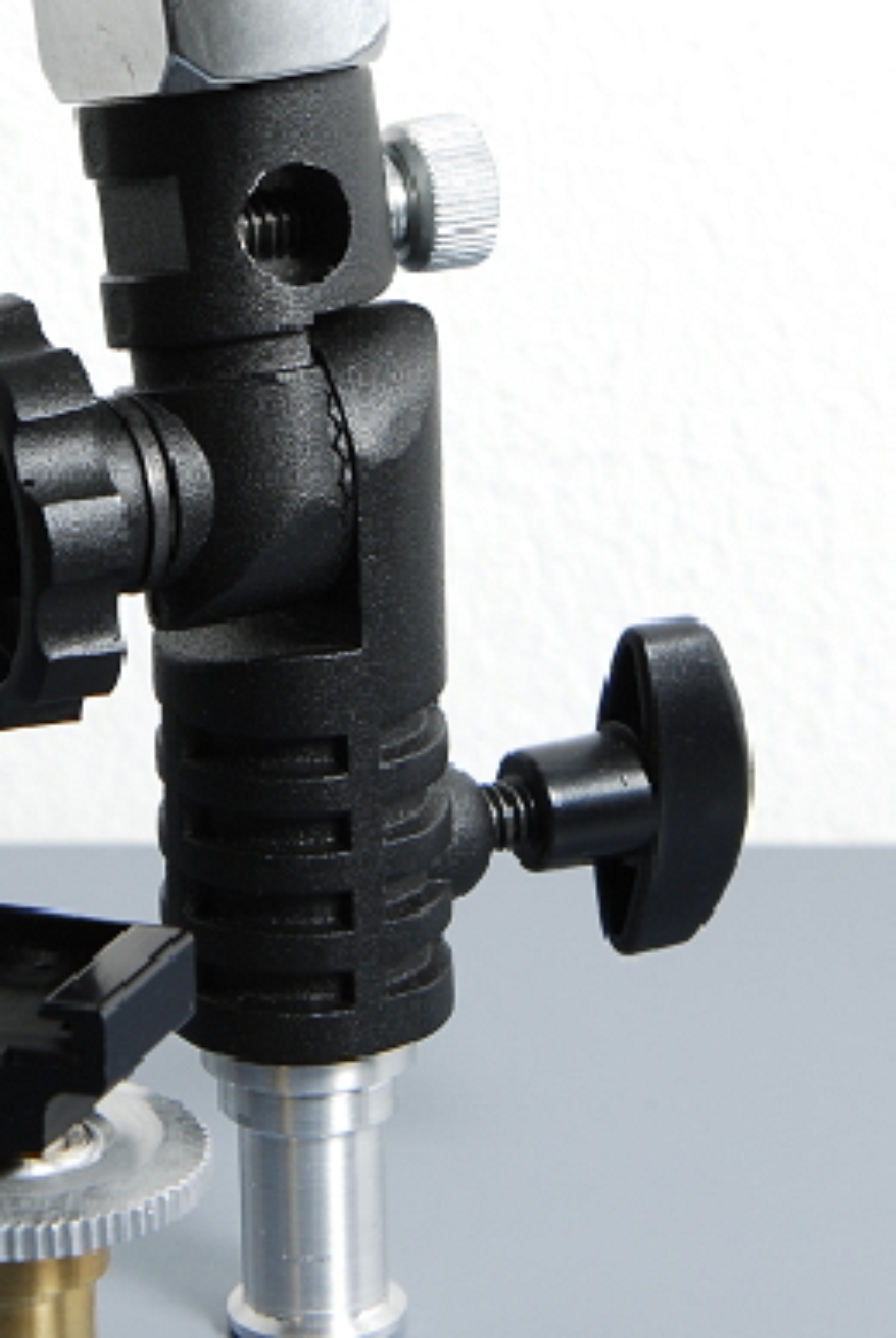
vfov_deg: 10.2
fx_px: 7477
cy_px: 183
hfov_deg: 6.9
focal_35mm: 201
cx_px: 245
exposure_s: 1/80
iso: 200
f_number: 8
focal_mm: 52
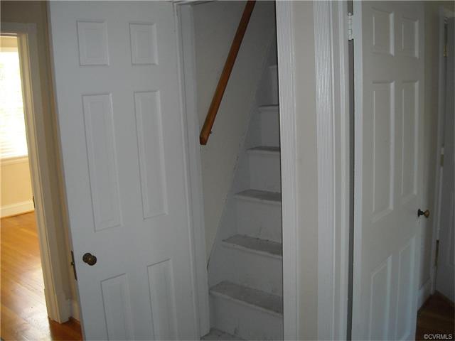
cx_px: 228
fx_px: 460
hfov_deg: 52.6
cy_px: 170
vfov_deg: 40.7
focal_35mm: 35
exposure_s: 1/60
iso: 200
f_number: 2.8
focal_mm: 5.7
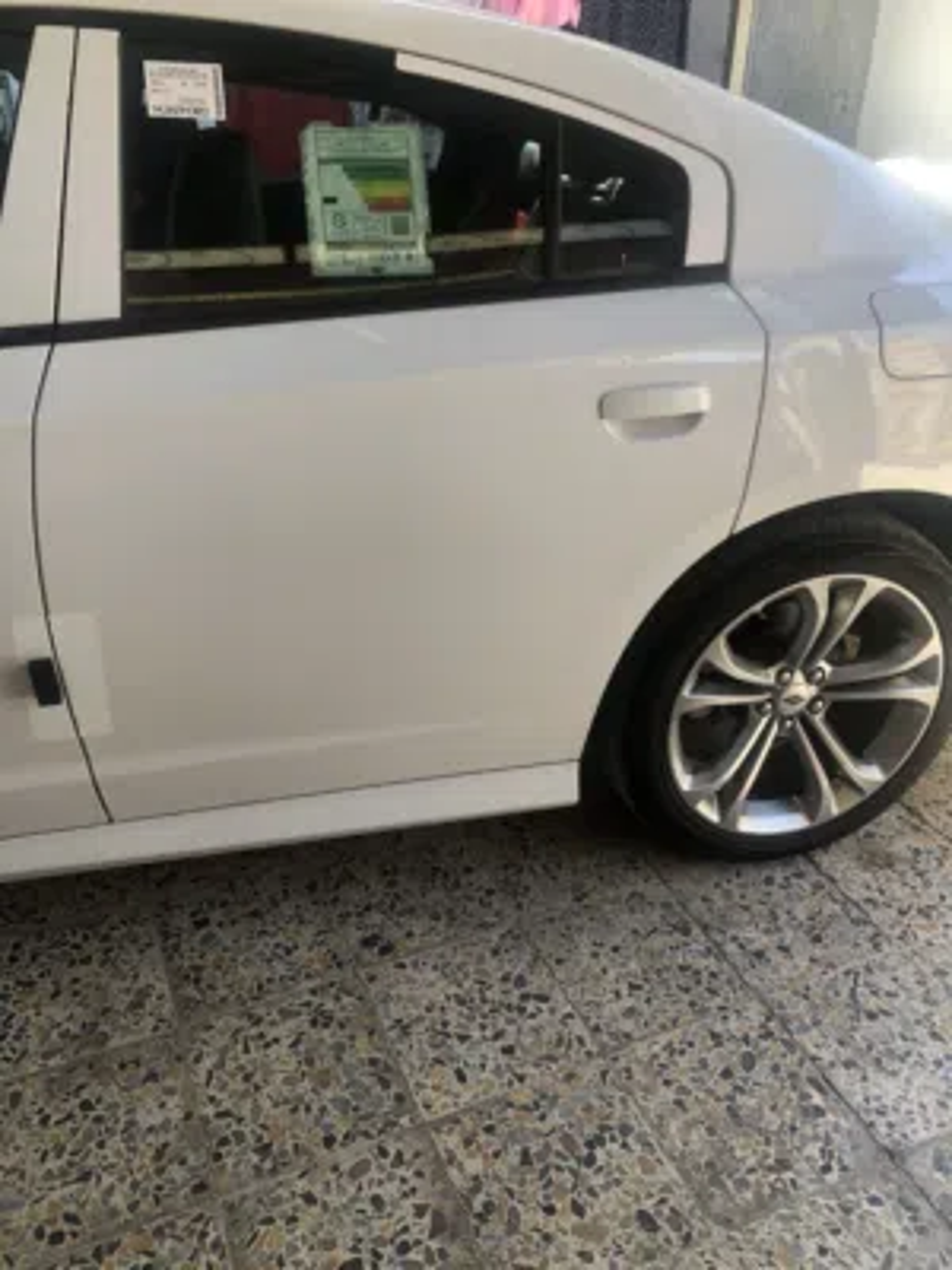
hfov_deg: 49.7
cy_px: 635
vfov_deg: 63.4
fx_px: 1027
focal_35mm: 28
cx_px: 476
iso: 32
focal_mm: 4
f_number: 1.8
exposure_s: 1/120
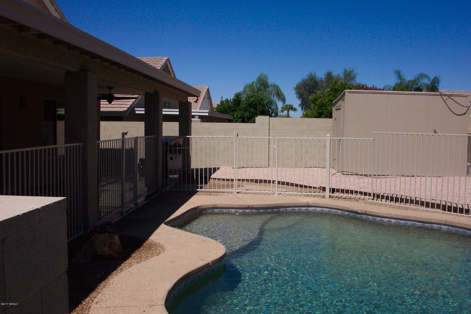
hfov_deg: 54.4
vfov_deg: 37.9
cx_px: 236
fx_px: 458
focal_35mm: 35
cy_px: 157
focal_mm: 7.5
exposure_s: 1/500
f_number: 9.5
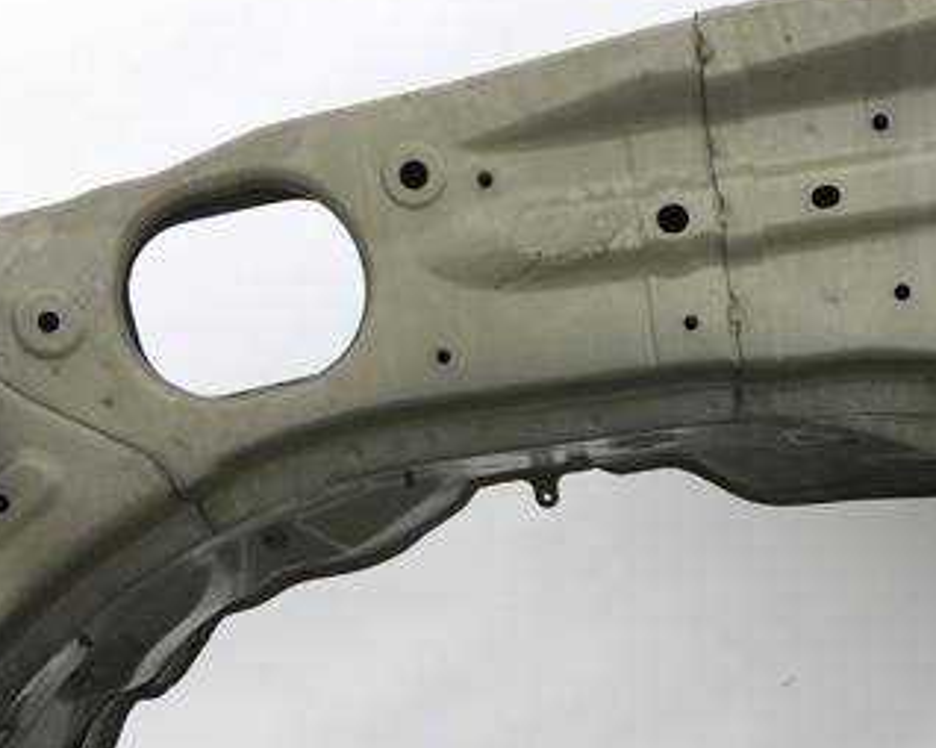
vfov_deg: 25.9
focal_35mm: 57
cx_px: 659
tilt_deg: -12.7
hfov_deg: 32.6
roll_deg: -4.5
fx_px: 1578
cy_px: 663
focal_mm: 4.15
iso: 25
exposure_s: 1/100
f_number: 2.2
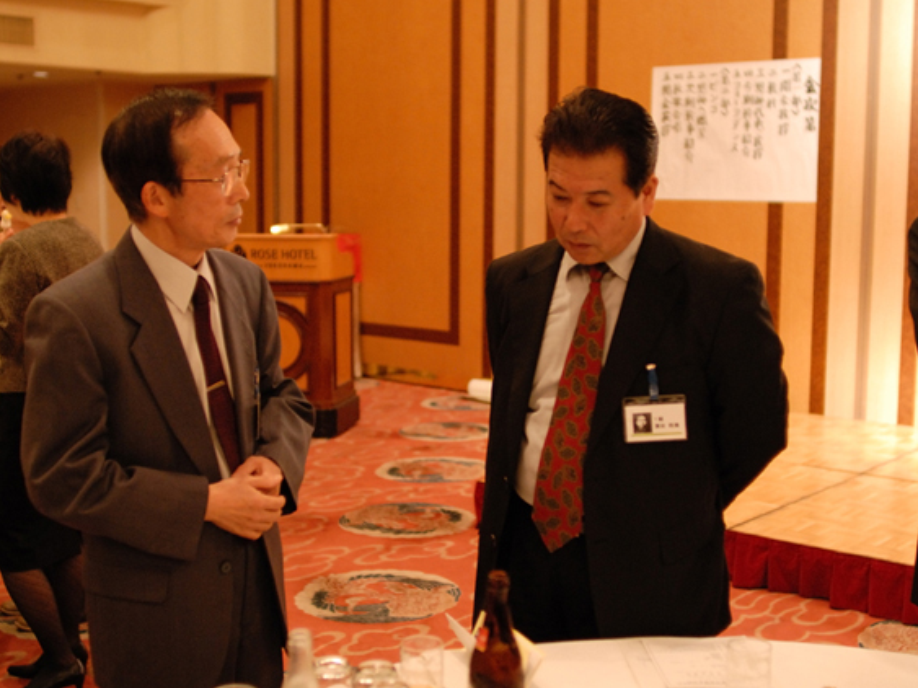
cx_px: 494
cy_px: 342
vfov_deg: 31.5
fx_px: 1220
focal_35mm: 46
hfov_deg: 41.2
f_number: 2
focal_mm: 28
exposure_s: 1/125
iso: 800
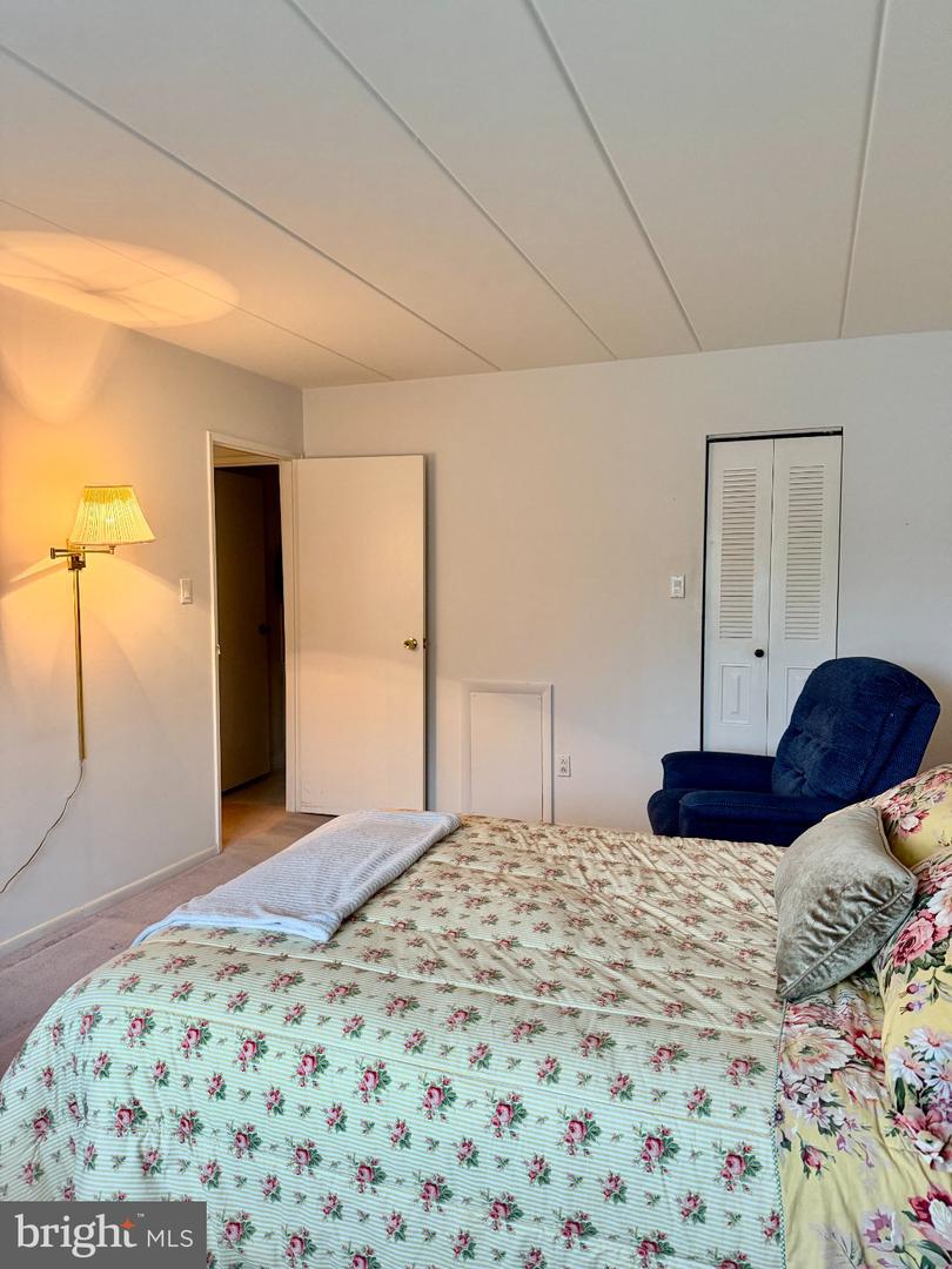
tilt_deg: -3.3
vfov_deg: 71.6
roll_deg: +0.2
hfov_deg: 56.8
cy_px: 634
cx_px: 476
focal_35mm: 24
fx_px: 880
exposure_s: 1/60
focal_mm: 6.76
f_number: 1.78
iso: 250
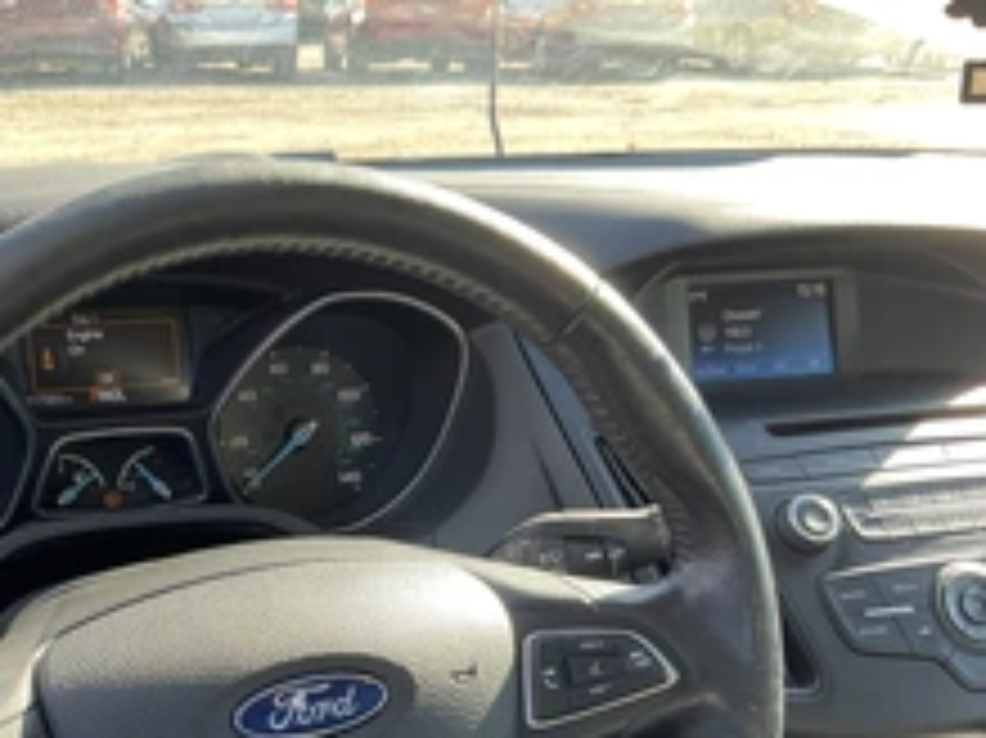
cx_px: 252
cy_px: 639
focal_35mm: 53
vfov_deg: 26.7
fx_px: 1509
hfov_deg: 35.4
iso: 40
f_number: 1.8
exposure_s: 1/122
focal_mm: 3
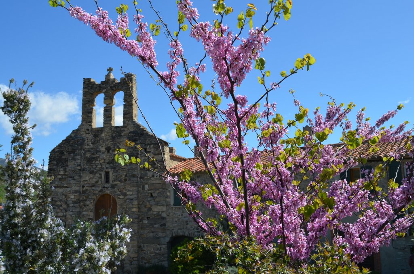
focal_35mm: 39
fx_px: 448
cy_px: 137
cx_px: 207
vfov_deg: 34.1
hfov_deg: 49.6
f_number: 8
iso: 100
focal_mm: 26
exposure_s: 1/250
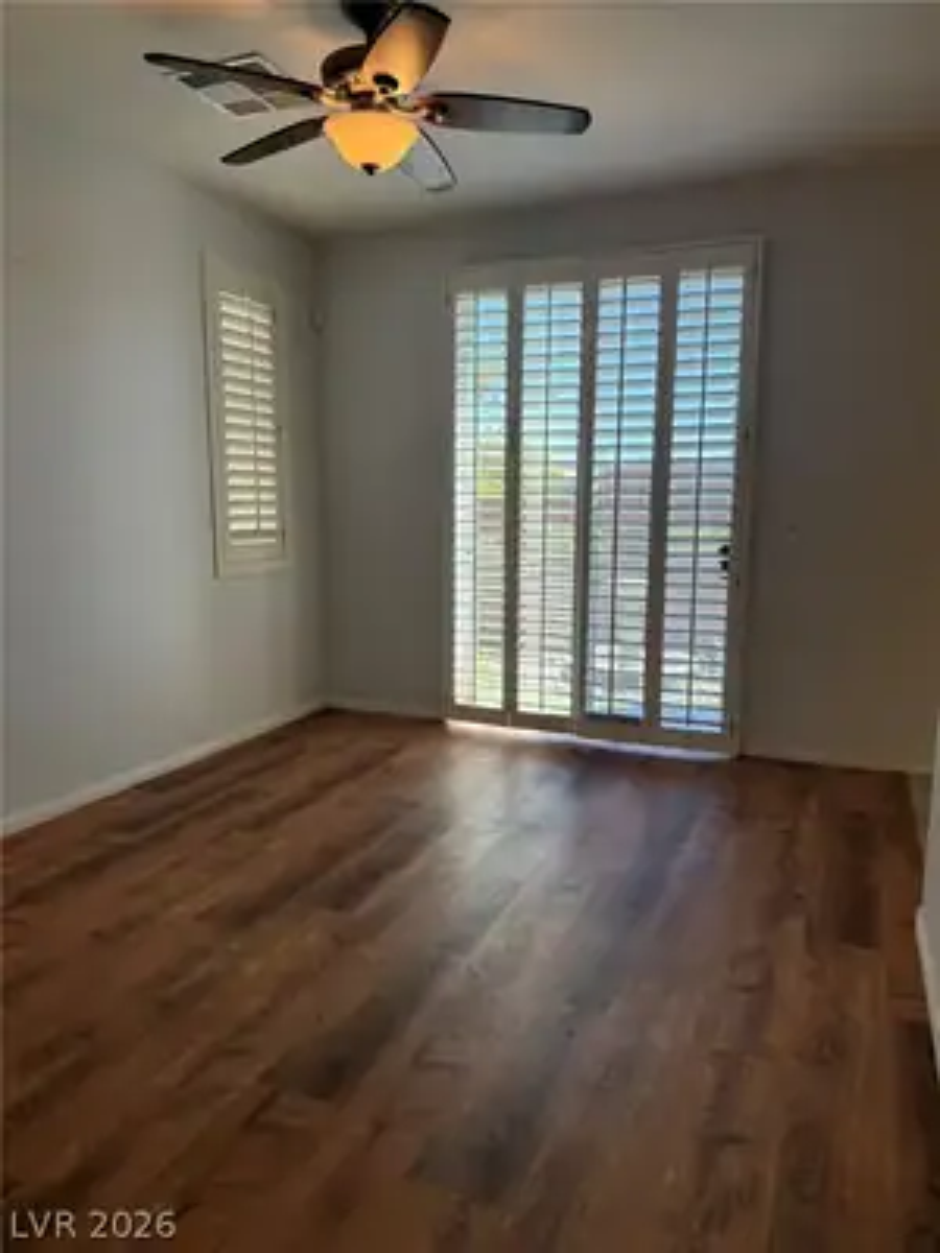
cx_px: 470
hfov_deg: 56.8
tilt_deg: -7.9
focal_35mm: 24
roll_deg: -0.3
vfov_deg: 71.6
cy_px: 626
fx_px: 869
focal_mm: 6.76
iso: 160
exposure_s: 1/230
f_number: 1.78
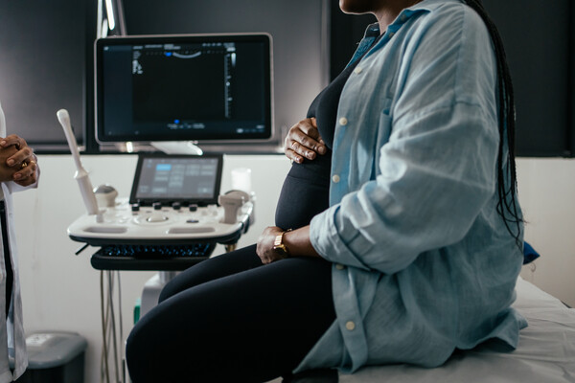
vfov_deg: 37.9
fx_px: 559
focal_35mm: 35
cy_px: 192
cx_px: 288
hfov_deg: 54.4
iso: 2000
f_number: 2
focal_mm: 35
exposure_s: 1/250
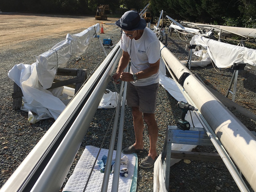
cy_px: 100
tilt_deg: -17.1
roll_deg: -3.6
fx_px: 229
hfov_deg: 58.3
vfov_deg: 45.5
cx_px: 123
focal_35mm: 31
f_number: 2.2
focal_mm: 4.15
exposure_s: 1/2262
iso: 25
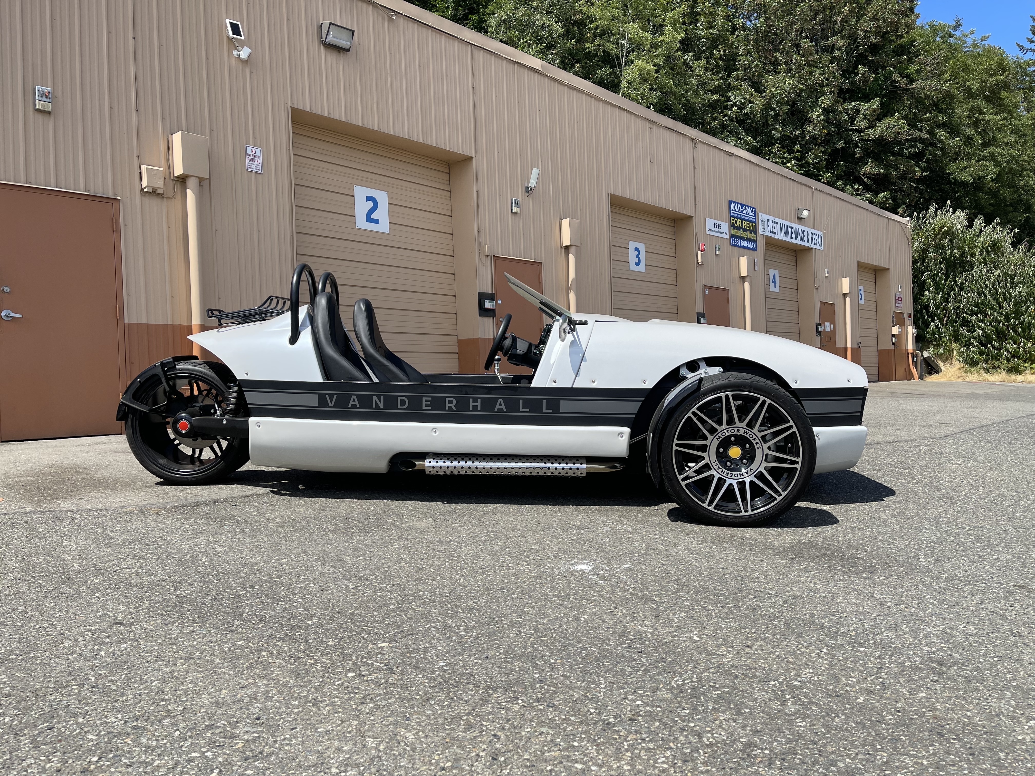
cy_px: 388
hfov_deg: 67.3
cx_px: 518
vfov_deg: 53.1
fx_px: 777
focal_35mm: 26
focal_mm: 5.1
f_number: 1.6
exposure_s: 1/3922
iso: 50
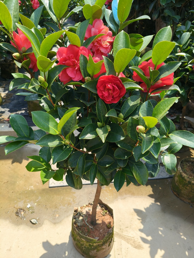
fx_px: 194
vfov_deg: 67.3
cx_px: 97
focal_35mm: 26
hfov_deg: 53.1
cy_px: 129
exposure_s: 1/1664
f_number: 1.8
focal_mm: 4.84
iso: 80
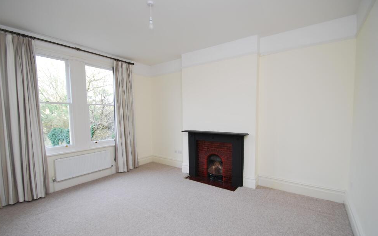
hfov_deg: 97.8
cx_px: 186
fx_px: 165
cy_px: 125
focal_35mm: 16
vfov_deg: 71.2
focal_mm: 10
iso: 200
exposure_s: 1/50
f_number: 3.5
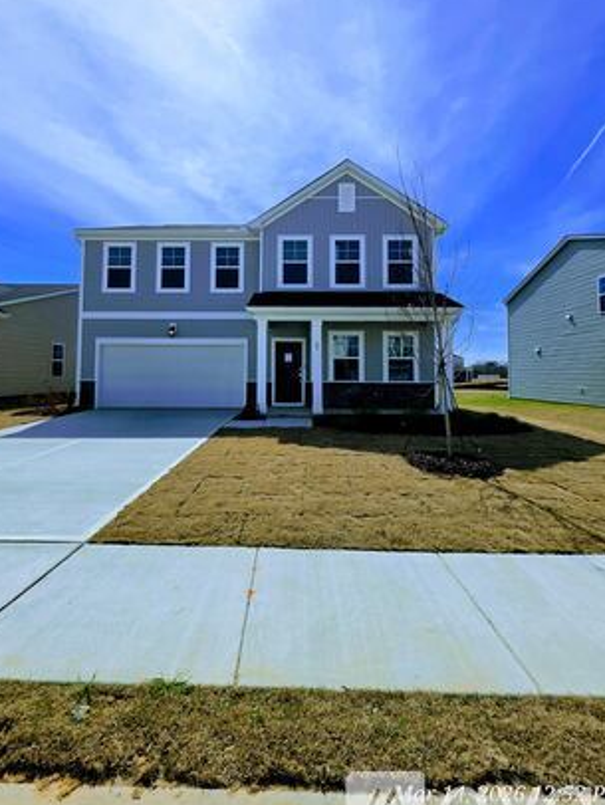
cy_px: 355
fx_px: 372
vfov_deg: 94.0
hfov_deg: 78.1
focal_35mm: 16
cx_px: 295
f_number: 1.9
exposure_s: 1/6777
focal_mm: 2.2
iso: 40
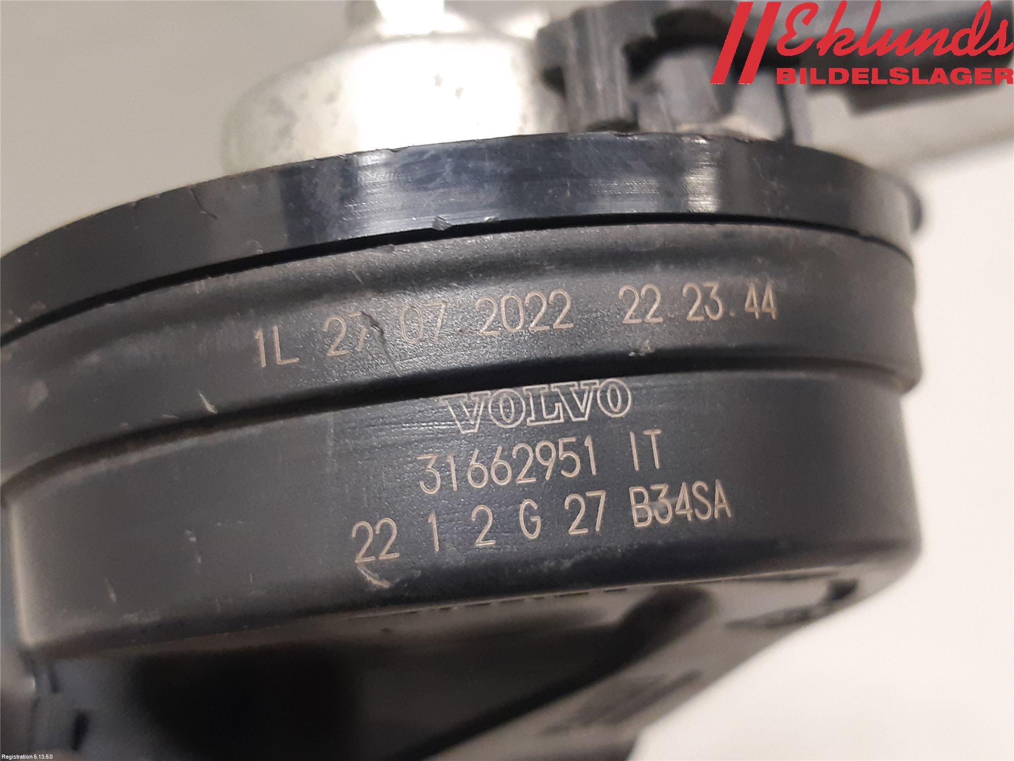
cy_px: 380
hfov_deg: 67.3
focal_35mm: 26
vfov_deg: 53.1
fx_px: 762
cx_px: 507
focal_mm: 3.93
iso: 200
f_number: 1.7
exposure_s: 1/33
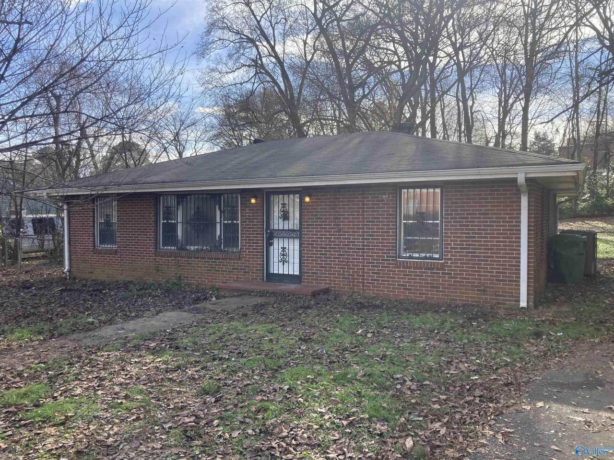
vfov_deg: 49.7
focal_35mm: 28
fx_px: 497
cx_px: 307
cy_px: 230
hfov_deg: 63.4
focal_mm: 3.99
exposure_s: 1/827
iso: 20
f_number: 1.8
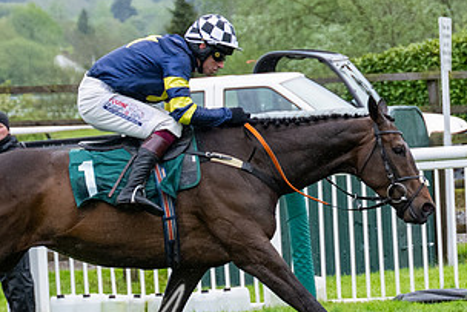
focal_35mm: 377
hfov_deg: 5.5
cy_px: 294
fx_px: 4893
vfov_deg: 3.6
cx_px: 223
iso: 1000
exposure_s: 1/1250
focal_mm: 98
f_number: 4
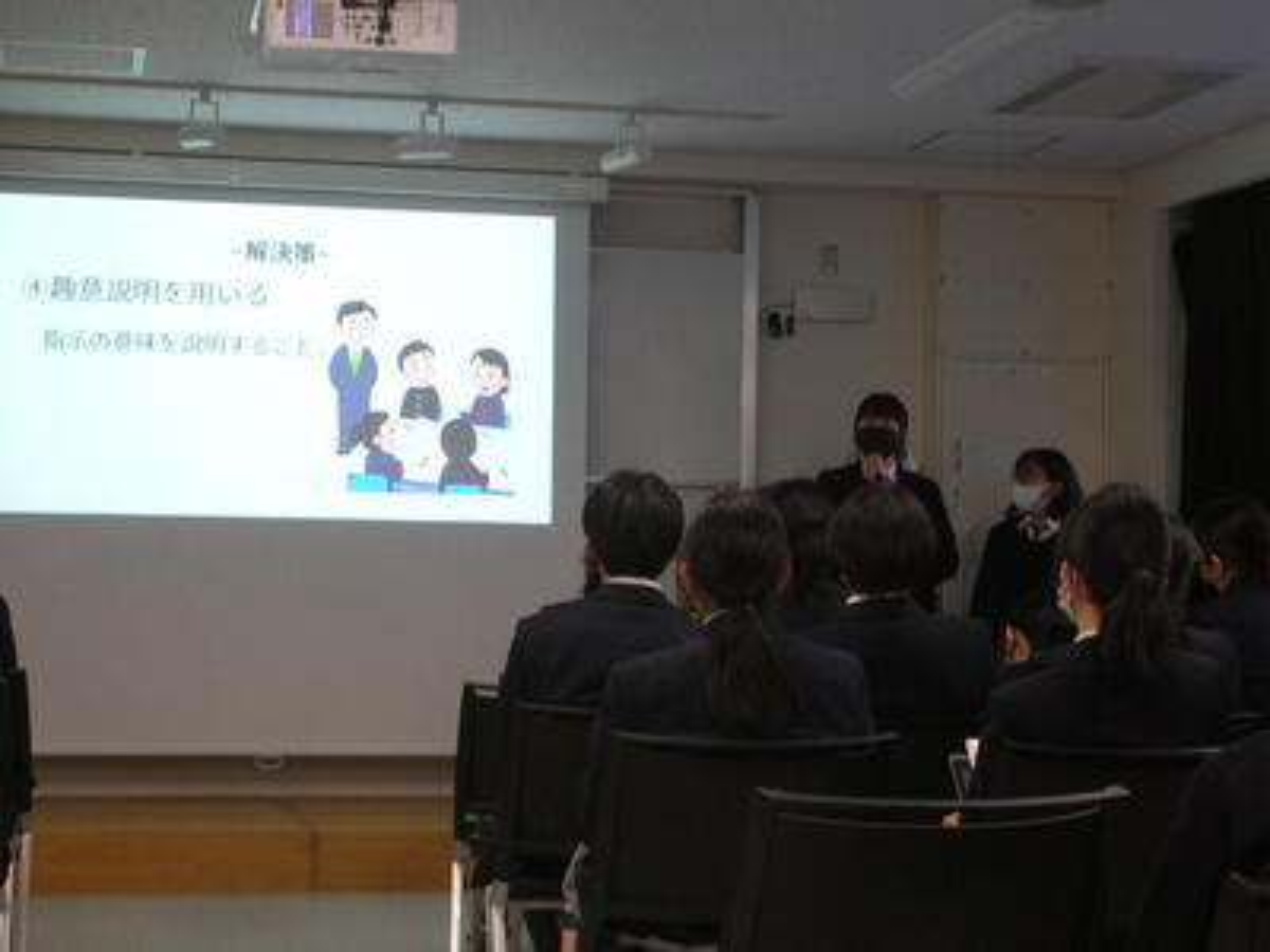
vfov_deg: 18.9
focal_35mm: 78
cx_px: 635
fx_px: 2862
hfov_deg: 25.0
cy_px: 476
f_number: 4.1
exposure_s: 1/8.8
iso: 50
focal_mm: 13
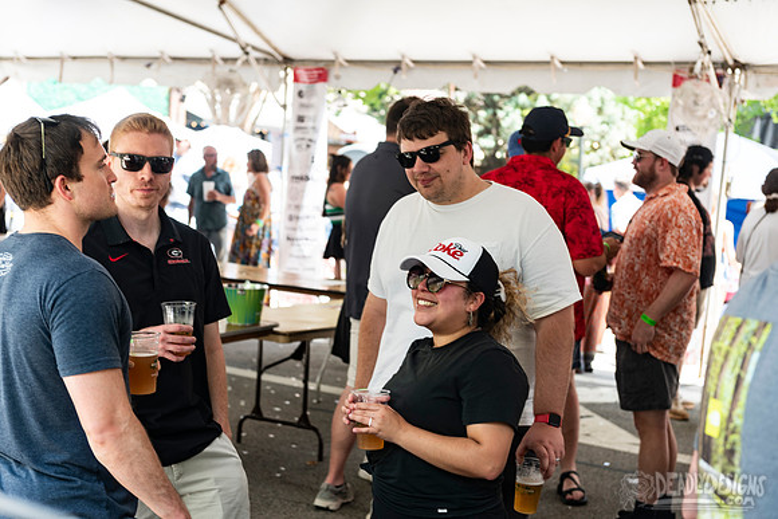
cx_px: 389
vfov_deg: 23.4
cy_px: 260
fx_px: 1254
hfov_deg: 34.5
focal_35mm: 58
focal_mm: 58
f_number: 4
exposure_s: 1/160
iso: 200
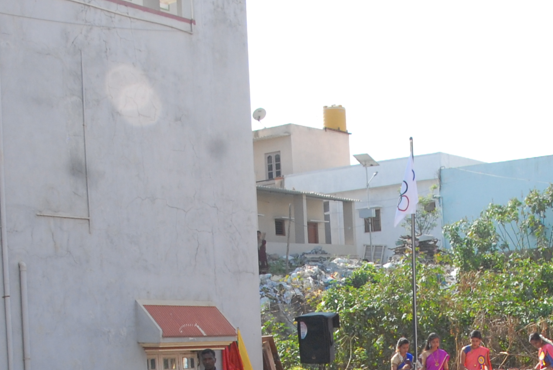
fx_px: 1261
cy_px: 461
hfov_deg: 24.5
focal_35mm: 82
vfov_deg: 16.0
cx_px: 401
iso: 250
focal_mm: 18
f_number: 9
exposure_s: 1/125
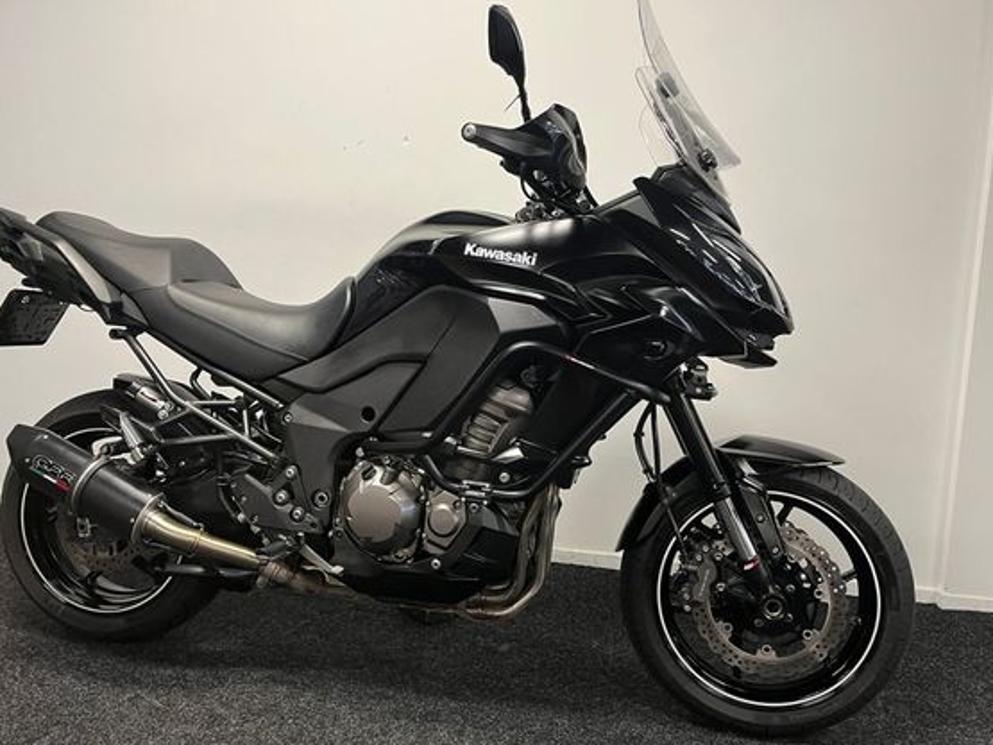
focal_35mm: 30
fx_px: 860
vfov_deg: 46.8
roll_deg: -0.8
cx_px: 472
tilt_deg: -8.0
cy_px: 355
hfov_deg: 59.9
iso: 100
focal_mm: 5.1
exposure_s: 1/50
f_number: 1.6
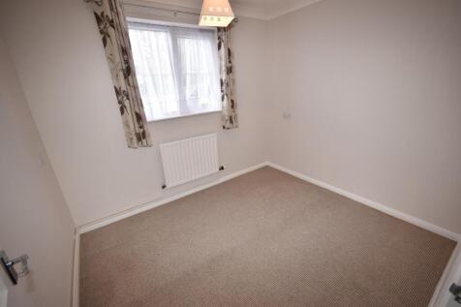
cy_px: 154
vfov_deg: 77.3
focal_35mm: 15
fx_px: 192
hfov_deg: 100.4
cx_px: 230
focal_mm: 10
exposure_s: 1/60
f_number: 5.6
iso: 400
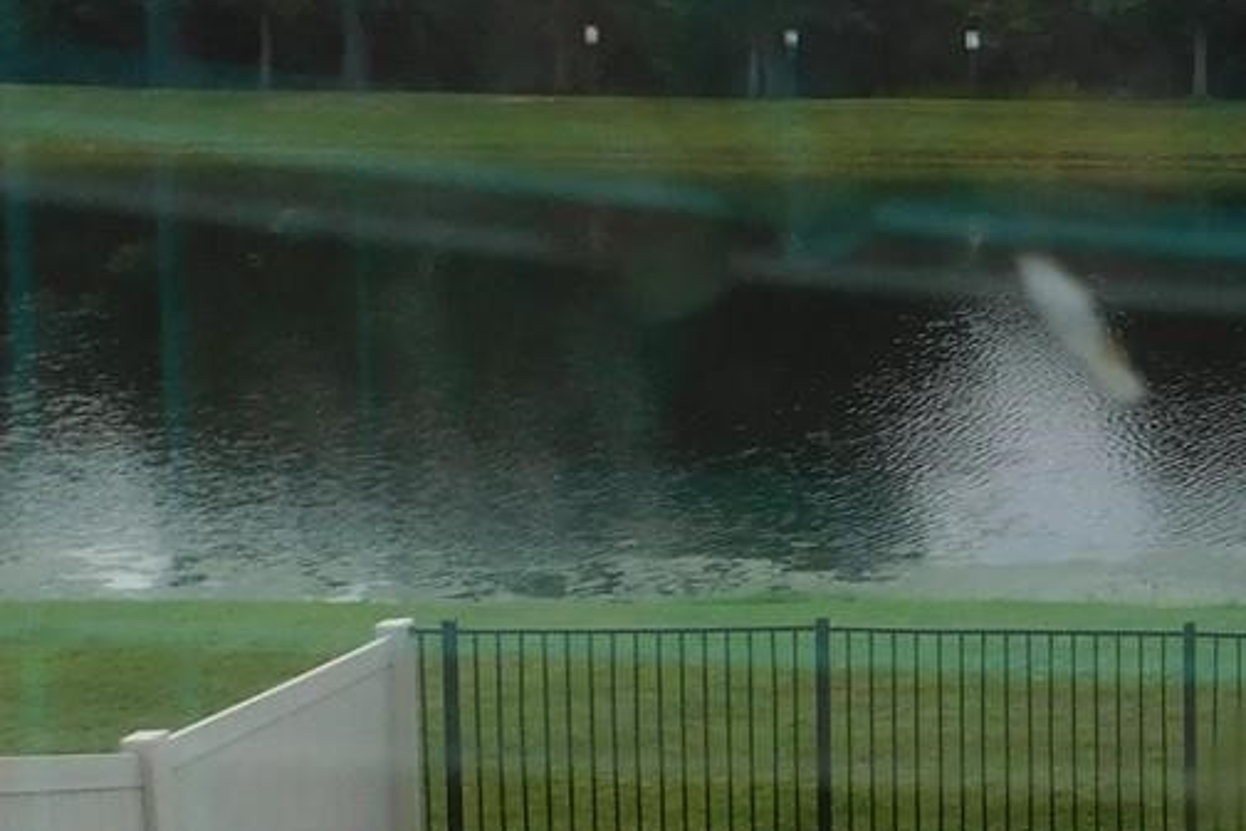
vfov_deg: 17.8
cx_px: 1938
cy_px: 134
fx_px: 2630
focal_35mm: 76
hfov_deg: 21.6
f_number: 3
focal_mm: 4
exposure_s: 1/800
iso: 125
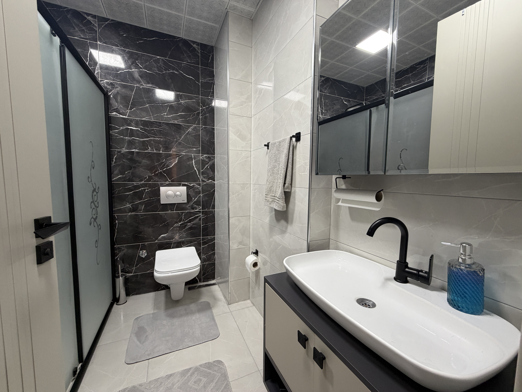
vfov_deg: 85.7
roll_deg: +0.0
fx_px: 211
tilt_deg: -5.1
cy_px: 196
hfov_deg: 102.1
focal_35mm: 14
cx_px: 261
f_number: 2.2
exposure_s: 1/50
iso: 160
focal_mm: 2.22
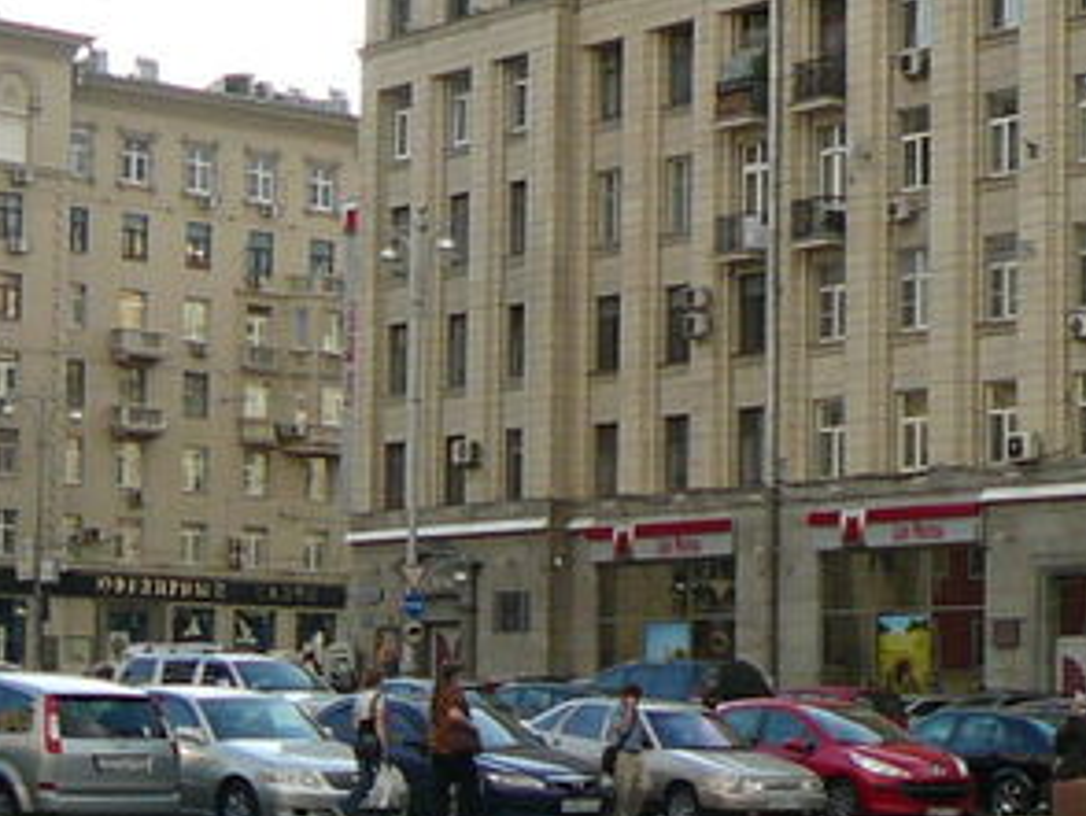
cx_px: 739
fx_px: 3360
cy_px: 729
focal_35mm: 107
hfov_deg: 18.3
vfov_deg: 13.7
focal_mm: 5.2
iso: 100
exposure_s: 1/640
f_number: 2.8
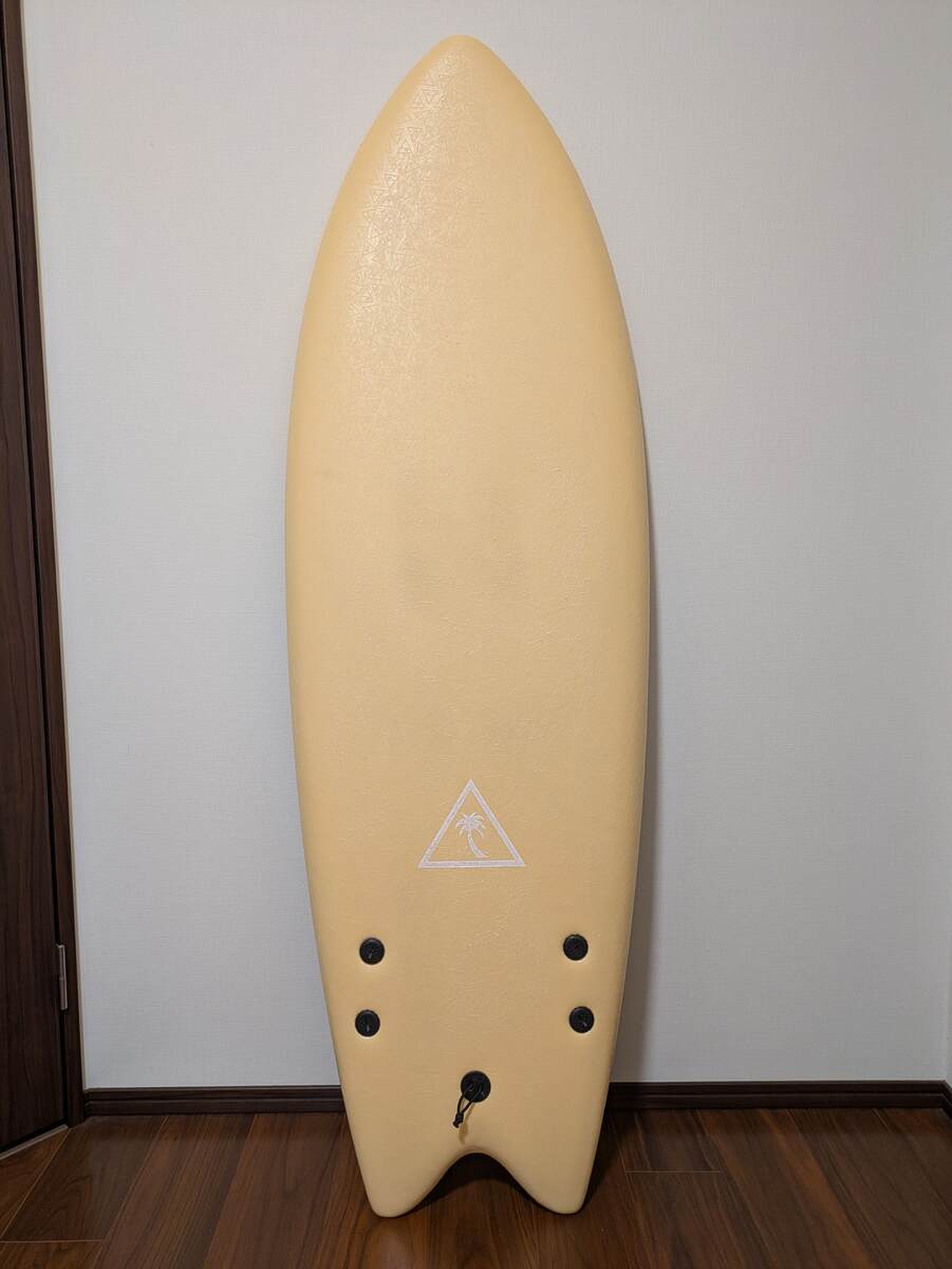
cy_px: 634
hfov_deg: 54.9
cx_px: 476
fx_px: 916
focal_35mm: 25
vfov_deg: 69.4
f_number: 1.89
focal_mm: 5.43
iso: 199
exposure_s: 1/25
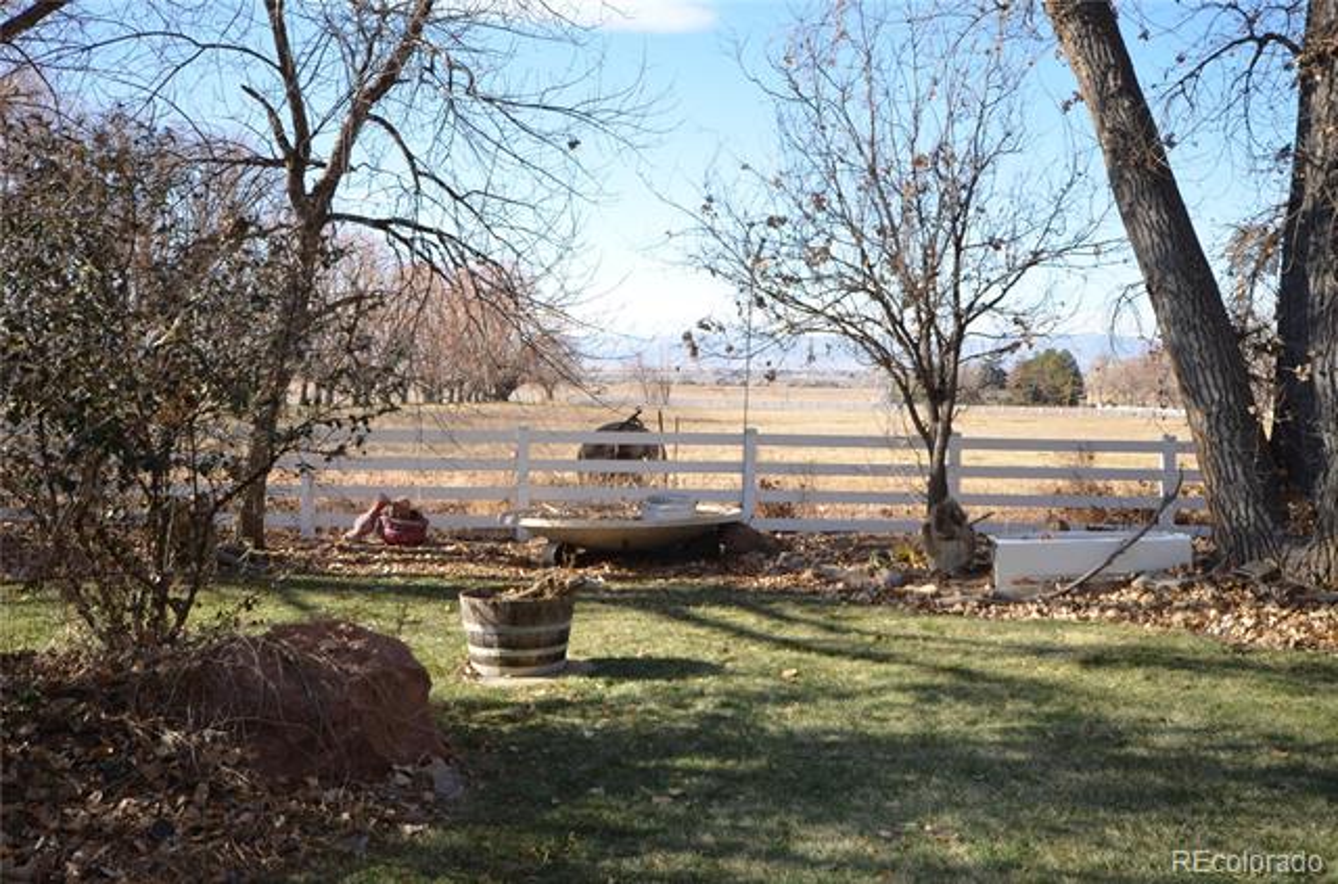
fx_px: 1334
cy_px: 442
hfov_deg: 53.3
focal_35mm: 36
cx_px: 669
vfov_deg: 36.7
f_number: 4.8
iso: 100
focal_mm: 24
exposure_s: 1/200
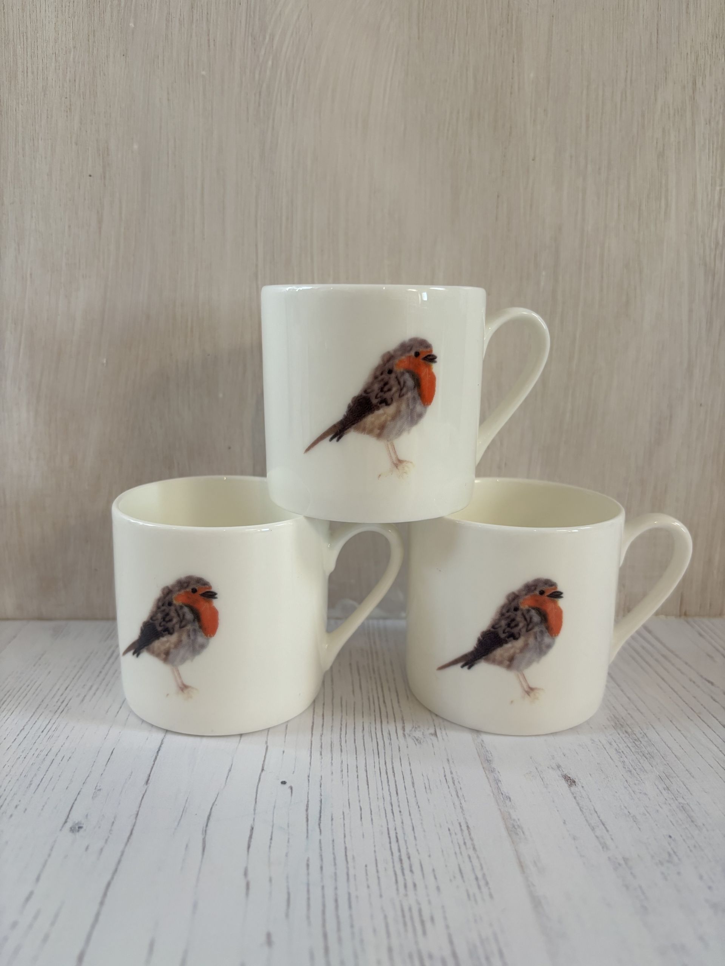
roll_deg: -1.5
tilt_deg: -12.7
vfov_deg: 67.3
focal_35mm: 26
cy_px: 483
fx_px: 726
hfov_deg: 53.1
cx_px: 362
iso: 125
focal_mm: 5.96
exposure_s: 1/121
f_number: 1.6
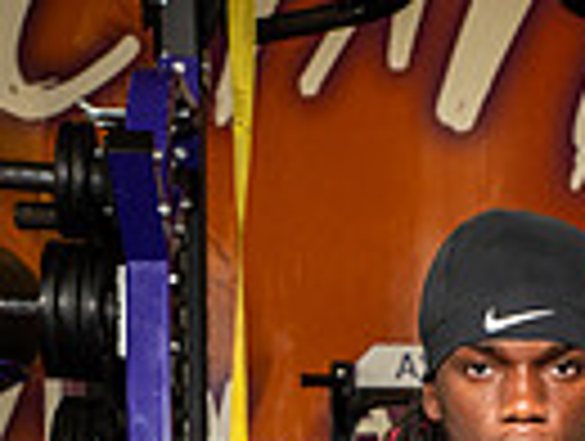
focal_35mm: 146
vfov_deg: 9.3
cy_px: 976
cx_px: 531
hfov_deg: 13.4
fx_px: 2472
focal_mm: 44
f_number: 7.1
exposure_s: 1/250
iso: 800
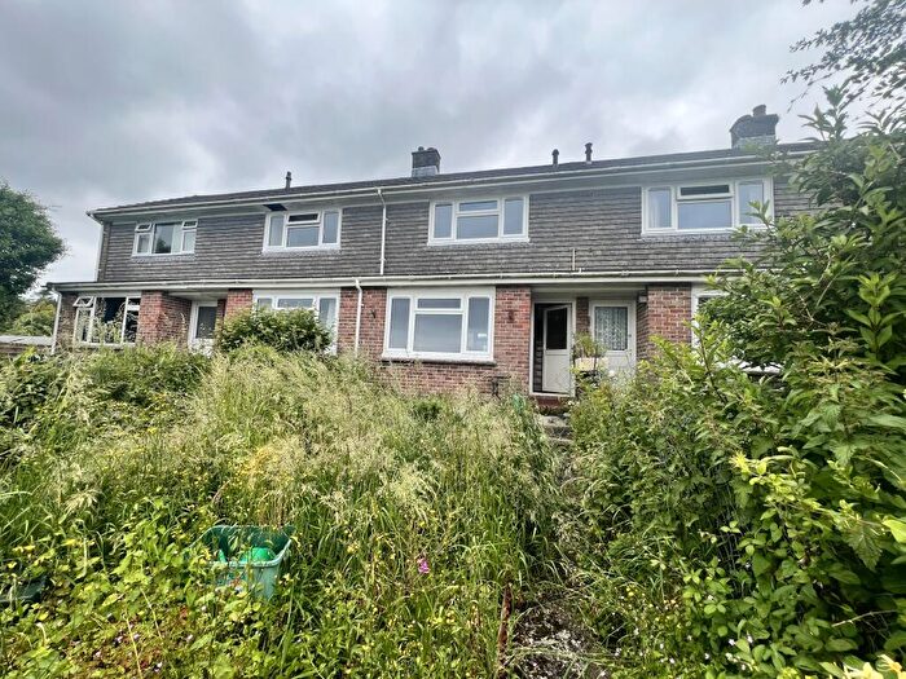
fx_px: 340
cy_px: 340
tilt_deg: +5.0
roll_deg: -1.6
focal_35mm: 13
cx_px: 453
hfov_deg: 106.2
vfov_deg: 89.9
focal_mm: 1.57
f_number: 1.8
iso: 32
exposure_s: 1/471
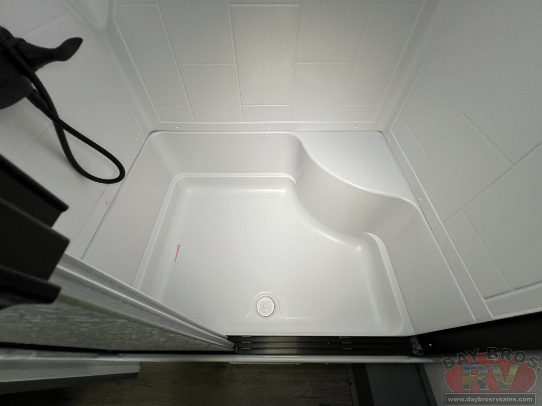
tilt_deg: -55.1
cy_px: 203
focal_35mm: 13
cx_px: 271
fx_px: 204
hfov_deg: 106.2
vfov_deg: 89.9
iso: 32
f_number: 1.8
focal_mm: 1.57
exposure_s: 1/159
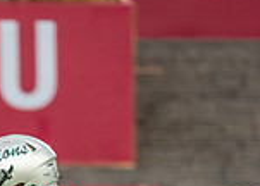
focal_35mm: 729
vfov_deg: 2.0
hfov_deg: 2.8
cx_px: -143
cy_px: 402
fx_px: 5386
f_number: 2.8
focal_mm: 152
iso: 1600
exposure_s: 1/1250
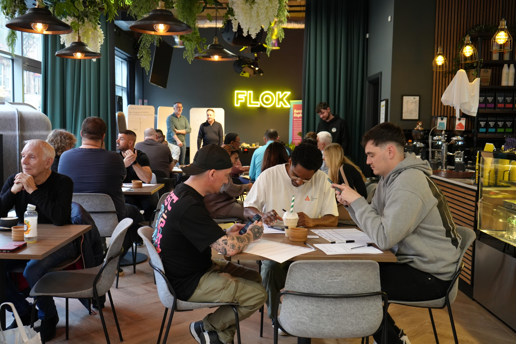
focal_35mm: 37
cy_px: 172
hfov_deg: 51.9
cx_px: 258
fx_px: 530
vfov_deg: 35.9
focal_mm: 37
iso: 3200
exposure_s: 1/160
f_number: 4
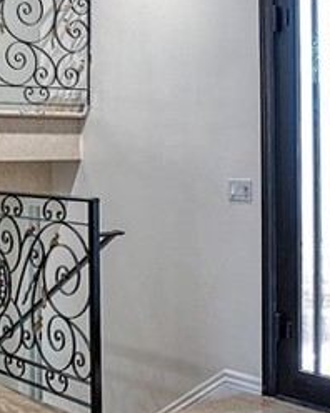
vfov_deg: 28.7
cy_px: 161
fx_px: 807
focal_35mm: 66
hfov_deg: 23.1
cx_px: 152
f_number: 8
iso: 100
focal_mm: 17
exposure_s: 1/2
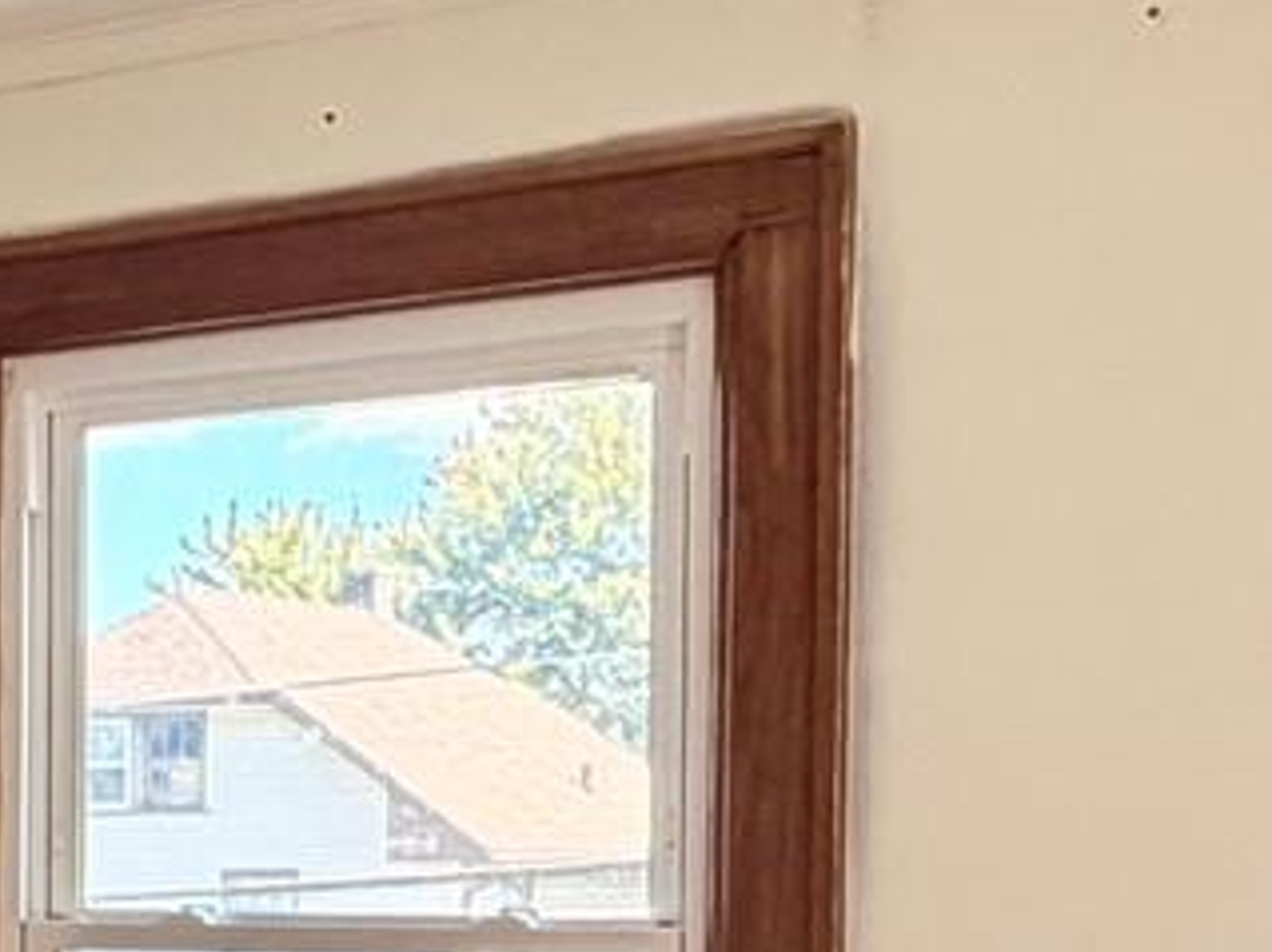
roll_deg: +0.5
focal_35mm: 90
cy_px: 932
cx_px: -977
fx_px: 3306
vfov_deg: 16.1
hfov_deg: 17.8
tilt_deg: -1.4
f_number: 2.2
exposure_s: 1/121
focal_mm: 2.22
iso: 125
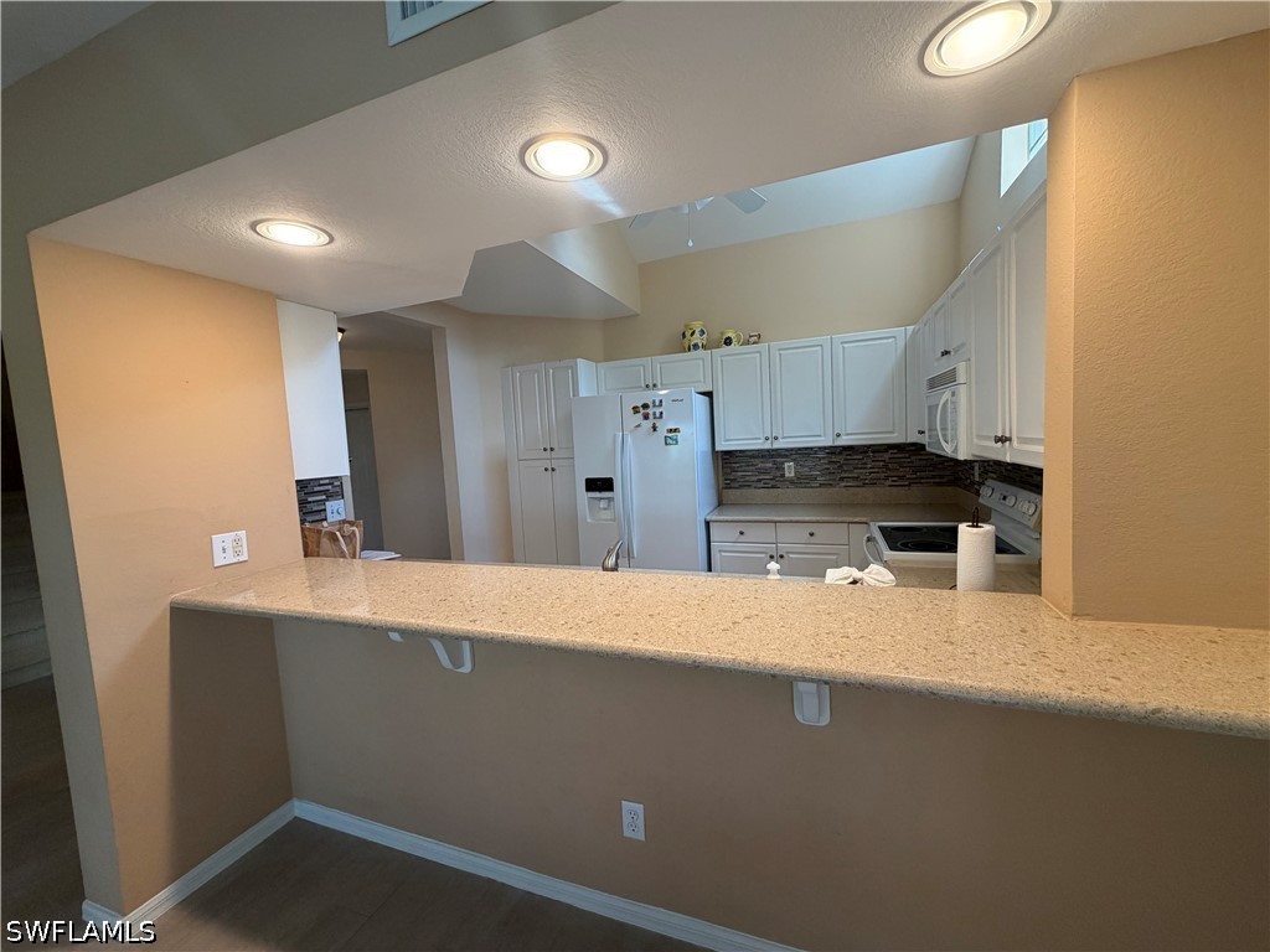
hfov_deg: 102.1
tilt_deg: -4.5
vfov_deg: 85.7
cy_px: 476
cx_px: 635
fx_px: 514
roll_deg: +3.7
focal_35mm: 14
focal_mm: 2.22
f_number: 2.2
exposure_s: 1/120
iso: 160
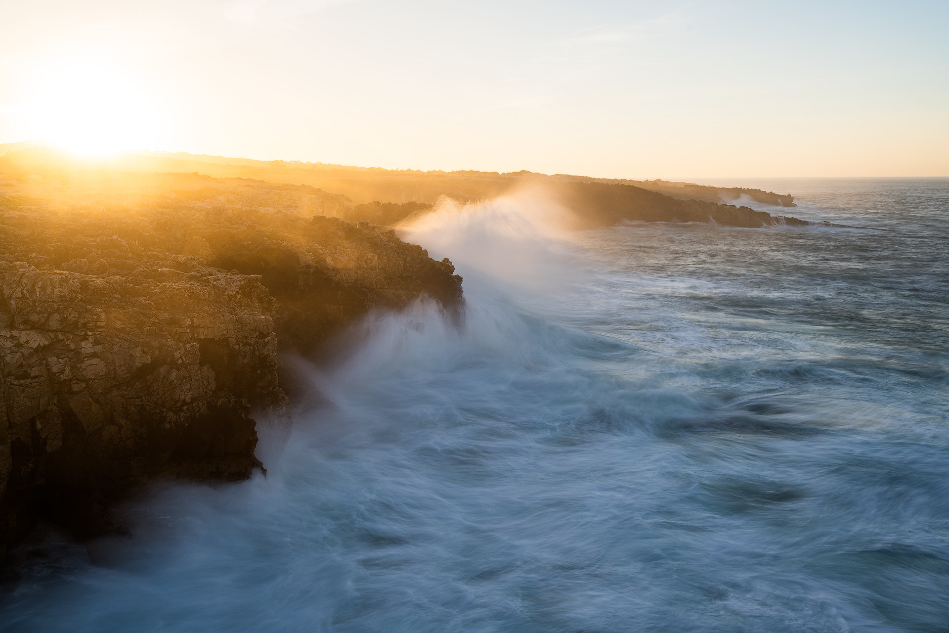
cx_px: 474
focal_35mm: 31
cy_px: 316
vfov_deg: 42.3
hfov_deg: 60.3
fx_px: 817
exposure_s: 1
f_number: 11
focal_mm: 31
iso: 100
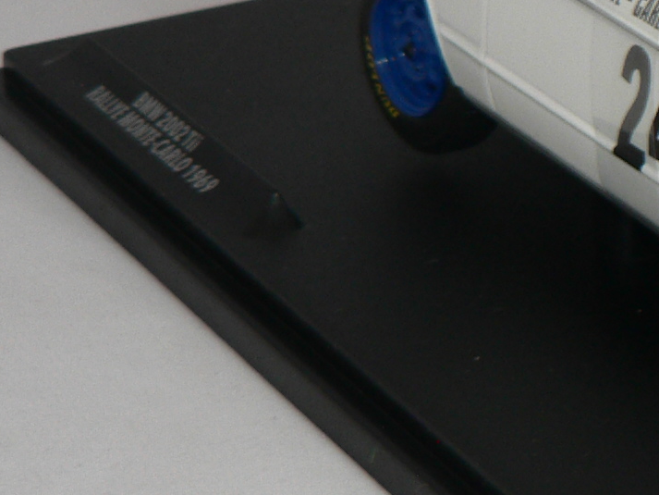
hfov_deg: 10.3
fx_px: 3484
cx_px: 1086
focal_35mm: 183
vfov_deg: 8.1
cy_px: 110
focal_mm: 8.6
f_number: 2.8
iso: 80
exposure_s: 1/60
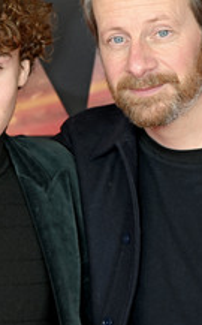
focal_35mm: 297
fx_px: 2625
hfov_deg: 4.4
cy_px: 117
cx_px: 68
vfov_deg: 7.1
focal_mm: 140
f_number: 6.3
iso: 1000
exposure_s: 1/160
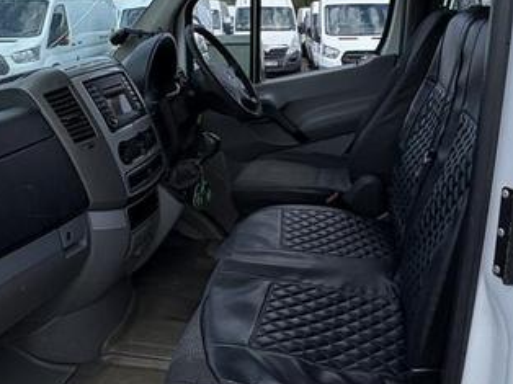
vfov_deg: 35.9
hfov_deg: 45.9
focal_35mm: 40
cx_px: 355
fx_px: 592
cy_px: 193
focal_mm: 2.22
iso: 40
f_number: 2.2
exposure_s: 1/858
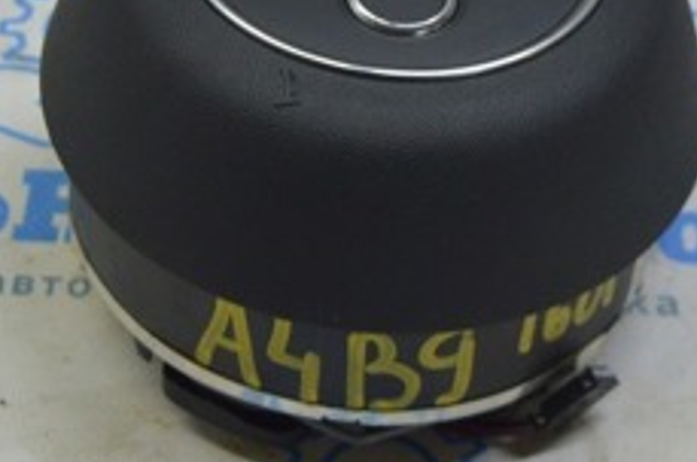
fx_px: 2591
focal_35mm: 134
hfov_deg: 15.3
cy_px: 78
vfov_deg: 10.2
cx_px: 341
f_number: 5.6
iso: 400
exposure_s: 1/40
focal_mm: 32
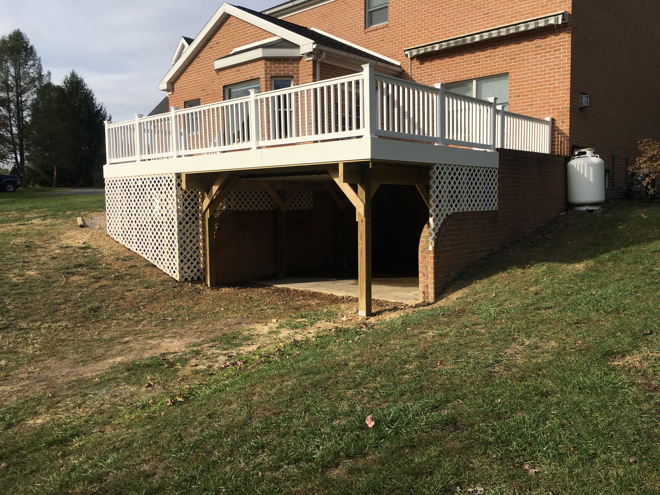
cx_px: 330
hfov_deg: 61.7
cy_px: 248
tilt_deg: -4.6
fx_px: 553
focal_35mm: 29
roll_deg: -0.5
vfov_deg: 48.2
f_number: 2.2
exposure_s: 1/1538
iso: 25
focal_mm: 4.15
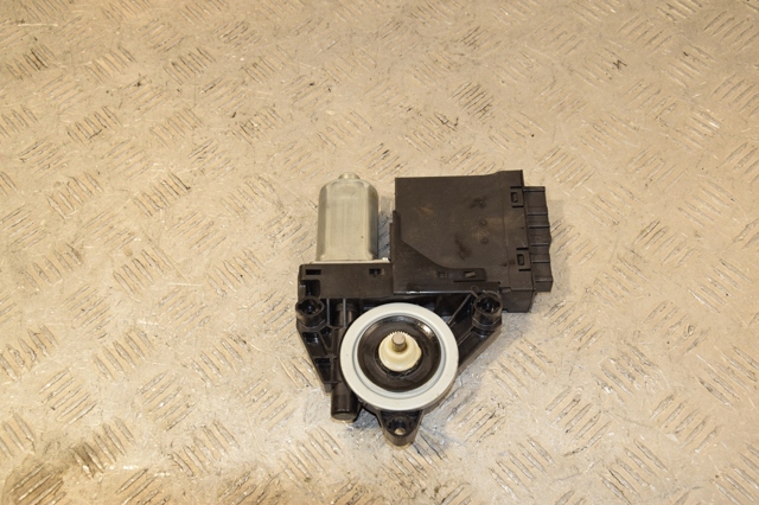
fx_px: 885
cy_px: 252
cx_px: 380
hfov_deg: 46.4
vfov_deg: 31.9
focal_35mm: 42
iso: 800
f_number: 7.1
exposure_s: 1/200
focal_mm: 28
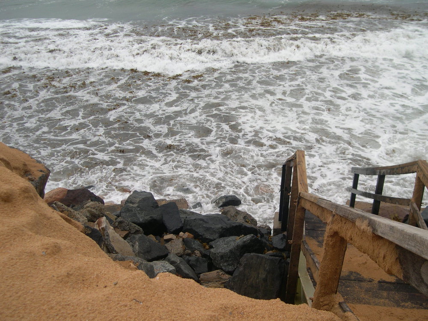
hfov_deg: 49.0
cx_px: 214
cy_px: 160
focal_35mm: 38
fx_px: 470
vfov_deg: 37.7
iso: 100
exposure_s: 1/566
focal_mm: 8
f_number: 2.8
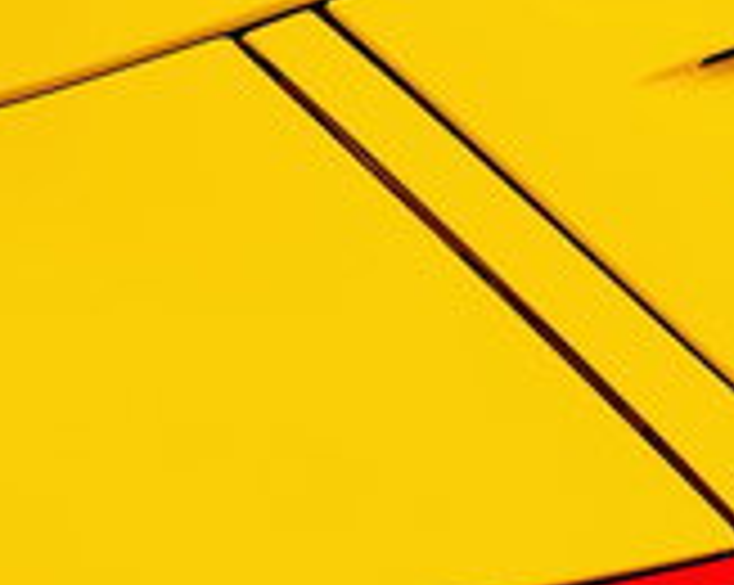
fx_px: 4491
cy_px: 916
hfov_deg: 9.3
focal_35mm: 207
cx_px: 270
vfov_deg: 7.3
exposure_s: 1/160
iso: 100
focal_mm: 35
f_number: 3.5
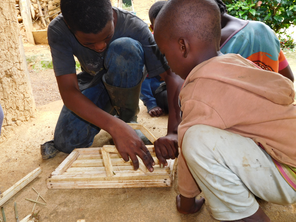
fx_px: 299
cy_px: 111
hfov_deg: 52.6
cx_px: 148
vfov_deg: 40.7
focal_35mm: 35
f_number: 3.8
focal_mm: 6.2
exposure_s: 1/30
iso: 125
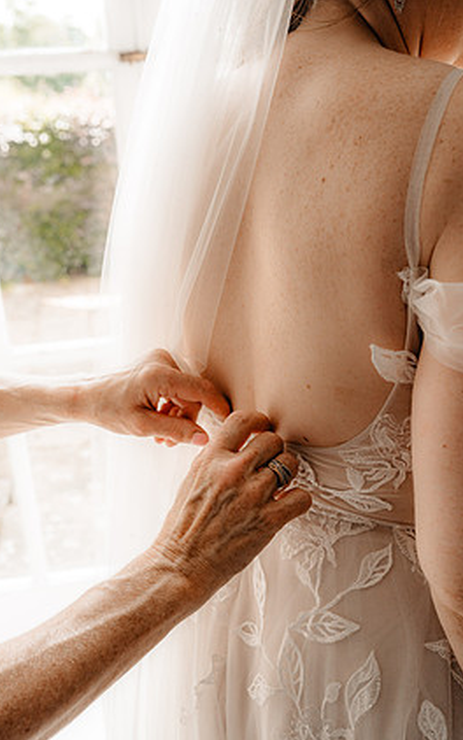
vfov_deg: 51.5
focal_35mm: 38
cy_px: 393
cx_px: 210
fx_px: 767
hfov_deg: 33.6
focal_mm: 35
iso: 320
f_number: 5
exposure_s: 1/160
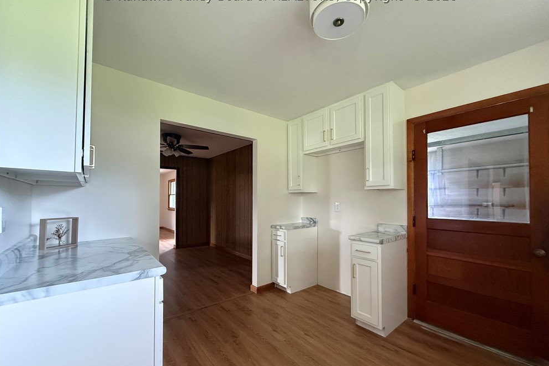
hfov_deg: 100.4
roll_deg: -1.2
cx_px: 279
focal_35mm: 15
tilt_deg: +1.1
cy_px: 197
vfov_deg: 77.2
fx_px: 229
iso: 800
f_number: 2.2
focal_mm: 2.22
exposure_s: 1/60
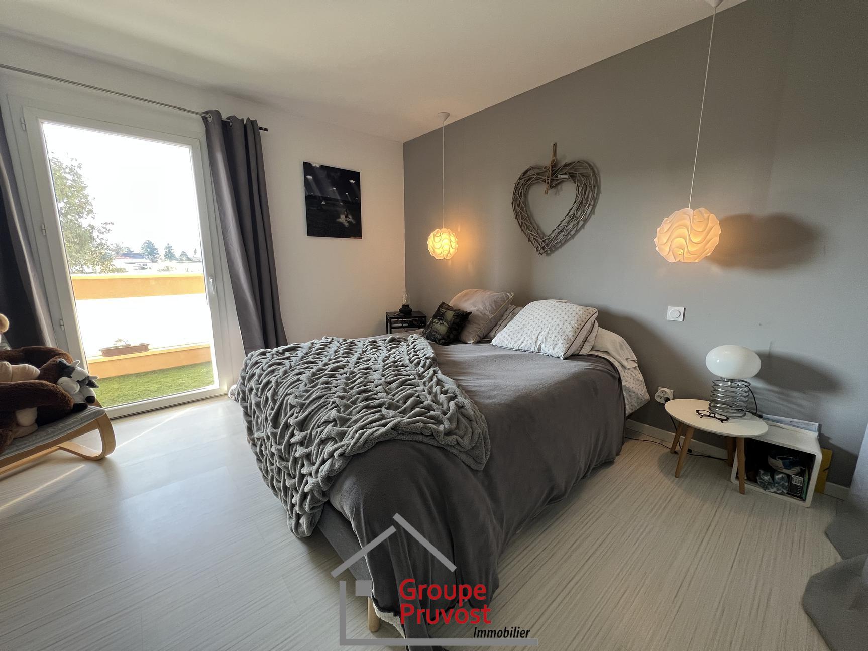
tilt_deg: -11.4
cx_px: 434
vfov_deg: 89.9
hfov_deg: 106.2
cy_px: 326
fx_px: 326
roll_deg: +0.7
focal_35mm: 13
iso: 200
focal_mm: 1.57
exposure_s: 1/99
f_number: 1.8
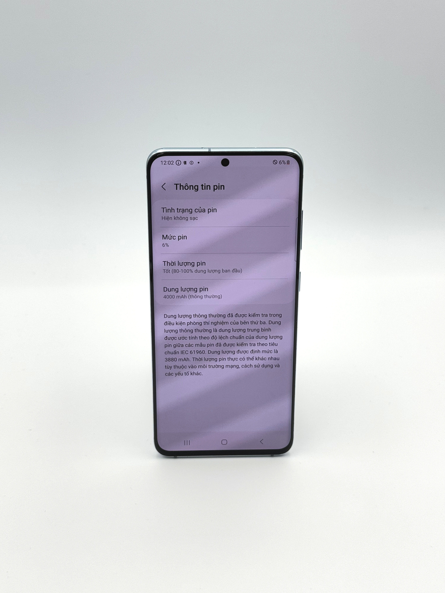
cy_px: 296
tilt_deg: -21.9
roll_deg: -0.7
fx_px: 823
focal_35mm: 48
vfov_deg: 39.7
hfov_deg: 30.3
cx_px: 222
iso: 64
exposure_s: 1/379
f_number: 1.78
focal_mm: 6.76
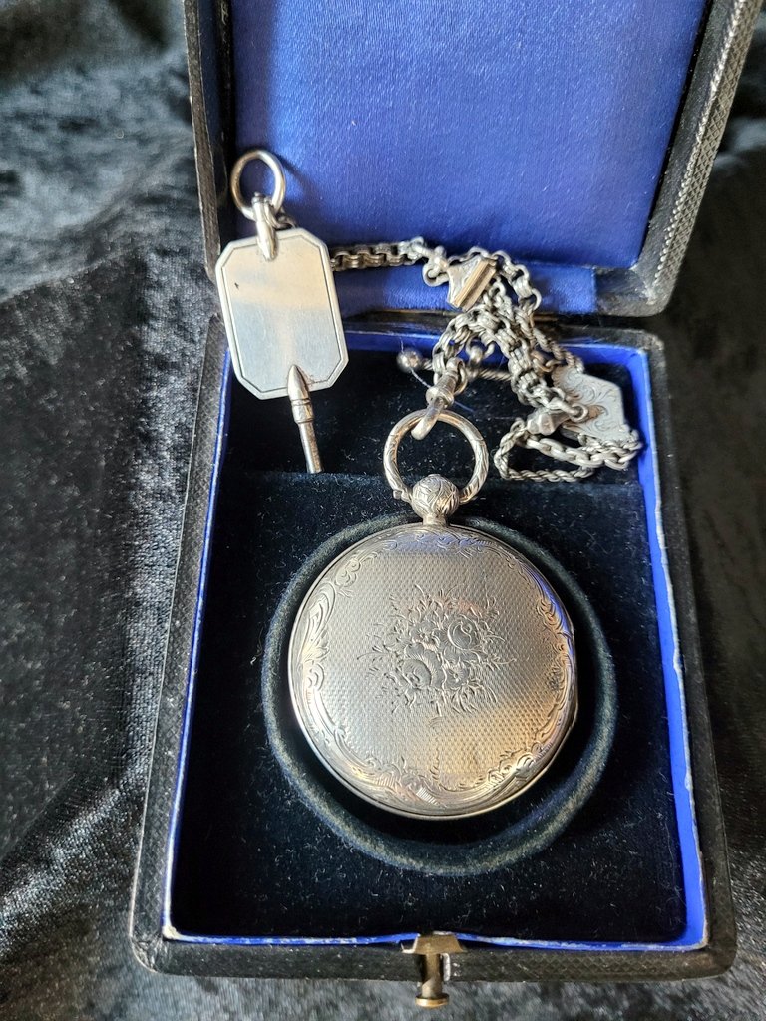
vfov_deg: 67.3
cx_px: 383
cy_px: 510
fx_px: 767
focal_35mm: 26
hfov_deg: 53.1
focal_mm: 5.4
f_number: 1.8
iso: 640
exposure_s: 1/50
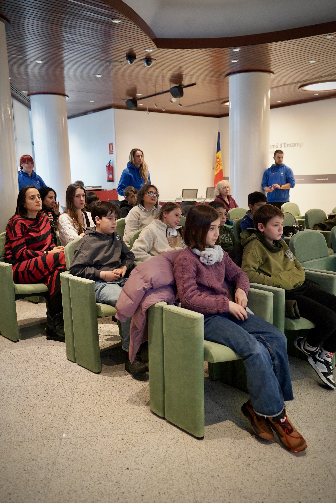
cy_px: 252
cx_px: 168
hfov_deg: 45.0
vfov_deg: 63.7
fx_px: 406
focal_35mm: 29
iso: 4000
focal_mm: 29
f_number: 4
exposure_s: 1/160
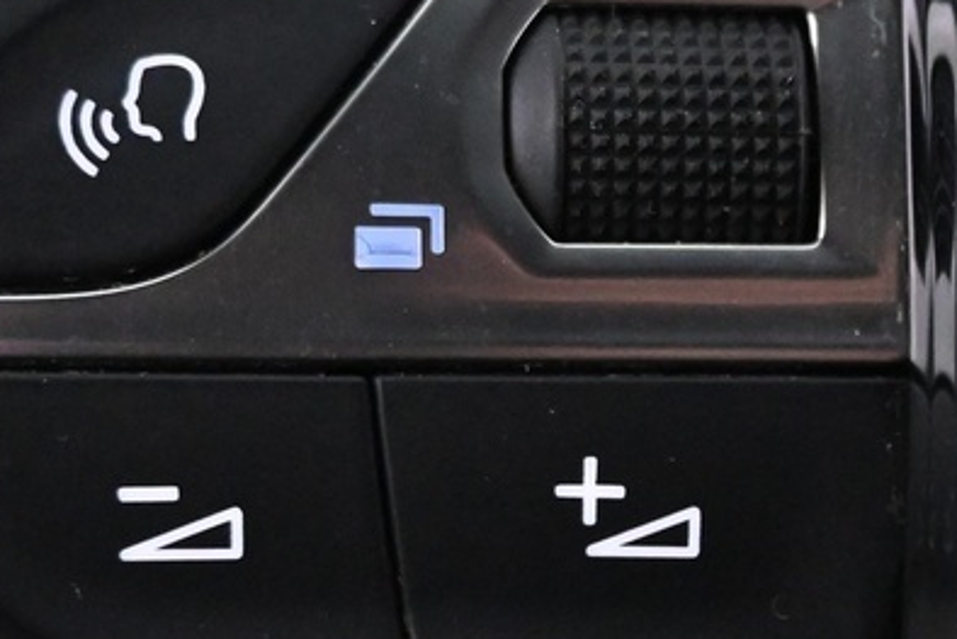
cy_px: 462
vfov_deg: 11.7
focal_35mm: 117
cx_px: 726
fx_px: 3113
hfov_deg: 17.4
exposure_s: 1/30
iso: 5000
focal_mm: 19
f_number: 3.8
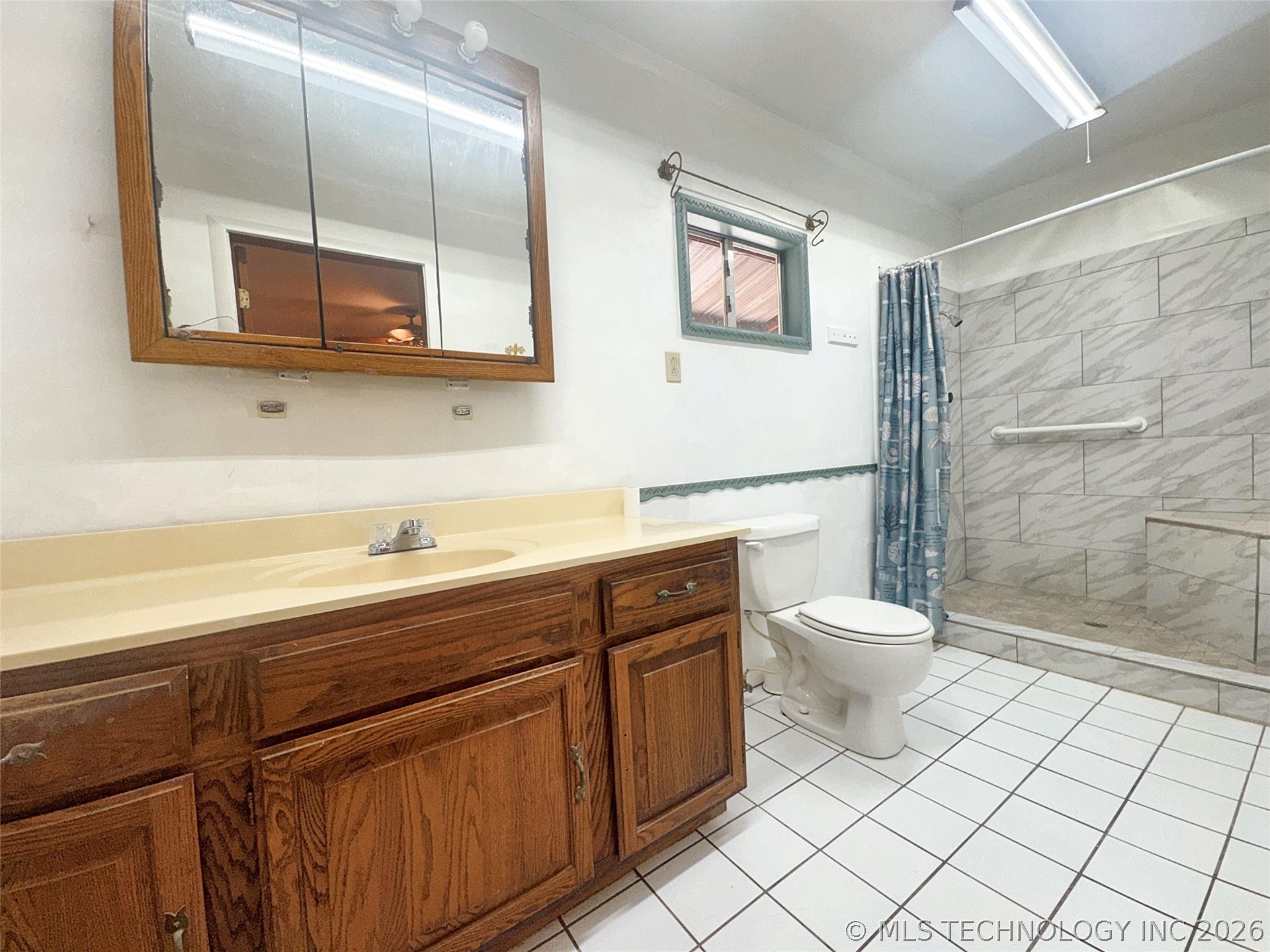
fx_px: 514
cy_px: 476
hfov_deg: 102.1
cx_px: 635
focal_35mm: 14
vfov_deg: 85.7
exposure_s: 1/120
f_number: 2.2
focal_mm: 2.2
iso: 80
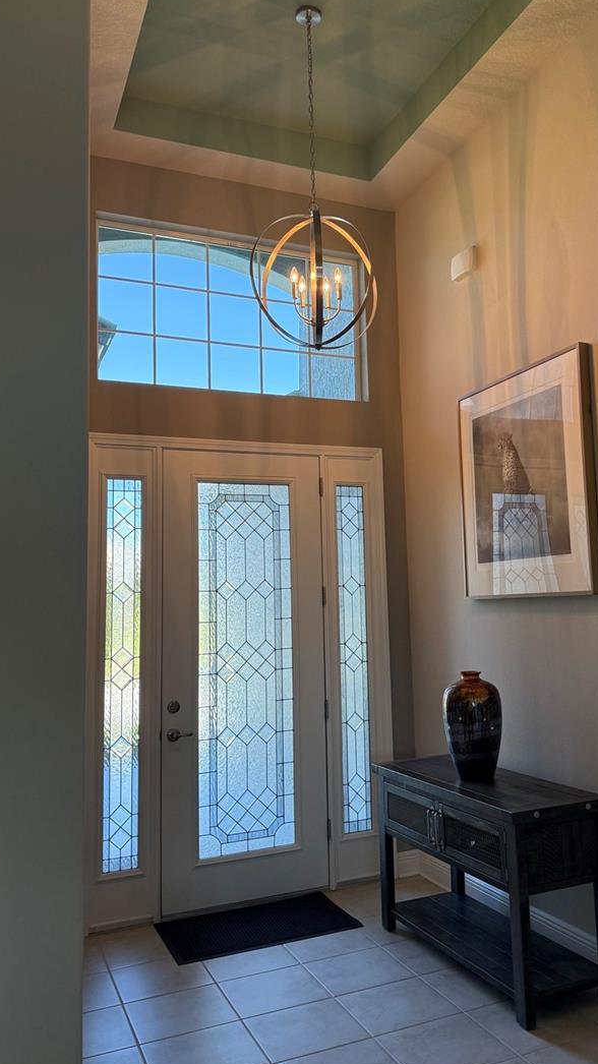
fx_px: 846
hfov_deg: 38.5
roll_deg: +1.6
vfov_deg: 64.3
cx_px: 393
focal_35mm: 30
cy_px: 500
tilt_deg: +6.2
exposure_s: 1/229
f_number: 1.78
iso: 160
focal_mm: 6.76
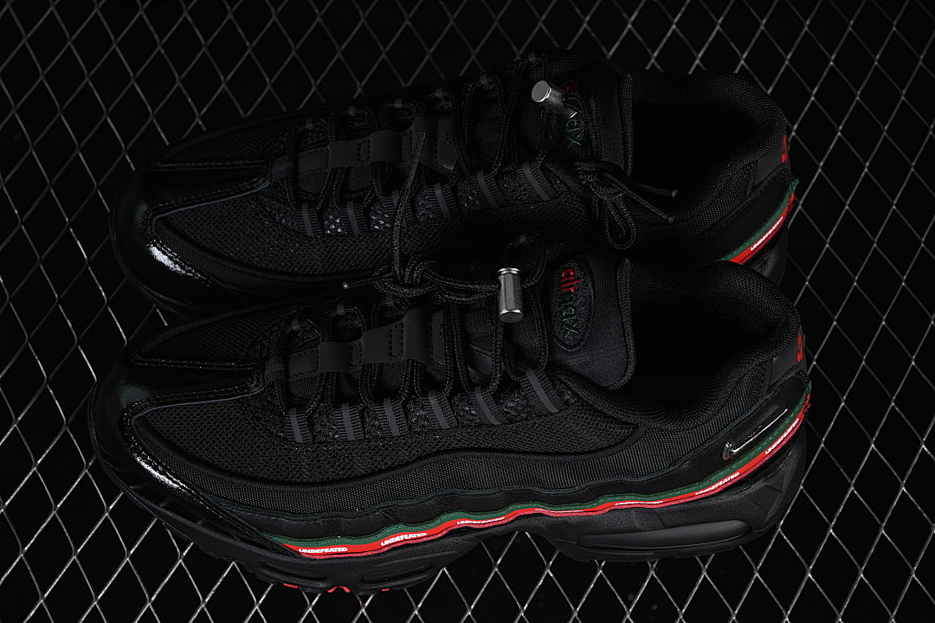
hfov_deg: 27.0
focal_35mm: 75
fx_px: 1948
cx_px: 468
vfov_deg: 18.2
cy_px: 312
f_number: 6.3
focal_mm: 50
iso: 160
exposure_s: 1/50
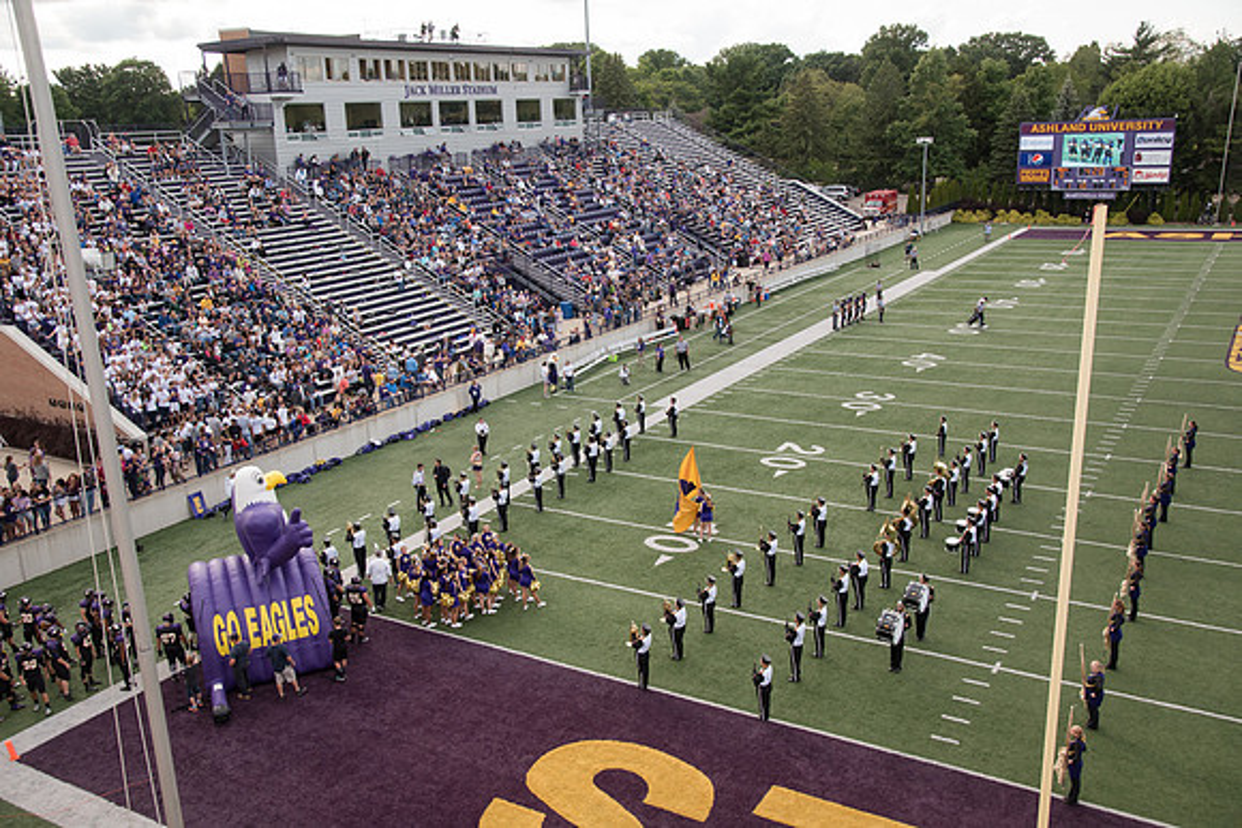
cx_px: 621
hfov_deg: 60.3
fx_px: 1070
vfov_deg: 42.3
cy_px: 414
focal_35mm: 31
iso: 500
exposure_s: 1/640
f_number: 6.3
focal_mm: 31
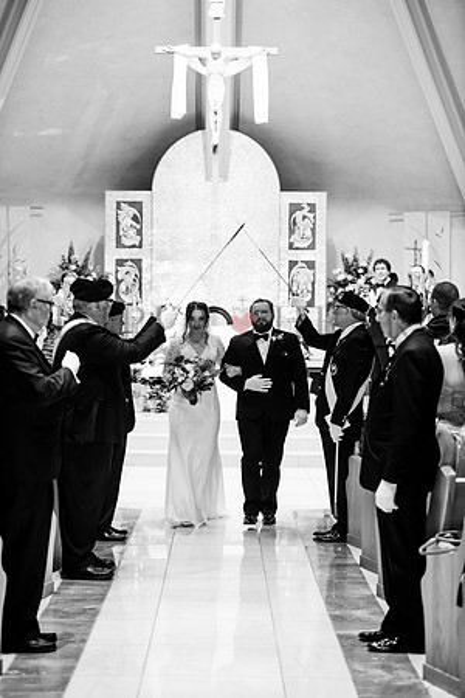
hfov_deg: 18.2
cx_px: 232
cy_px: 349
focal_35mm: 75
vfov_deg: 27.0
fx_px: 1453
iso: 1250
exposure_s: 1/200
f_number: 2.8
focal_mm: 75
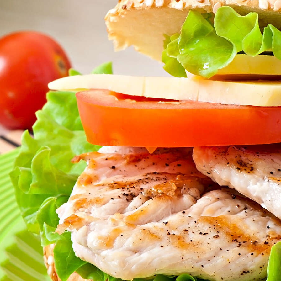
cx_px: 263
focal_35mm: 447
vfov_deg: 3.9
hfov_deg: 3.9
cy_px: 162
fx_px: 4109
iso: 100
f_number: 11
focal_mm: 105
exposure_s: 1/200
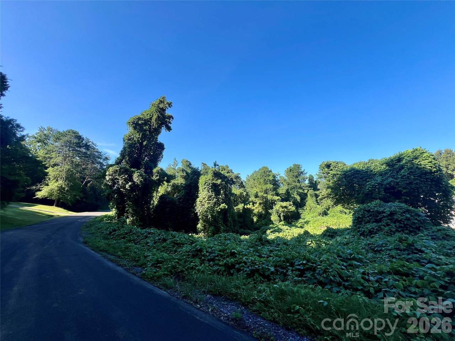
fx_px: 171
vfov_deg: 89.9
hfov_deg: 106.2
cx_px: 228
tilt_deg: +11.4
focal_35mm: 13
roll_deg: +1.6
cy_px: 170
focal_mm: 1.57
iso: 32
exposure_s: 1/774
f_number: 1.8
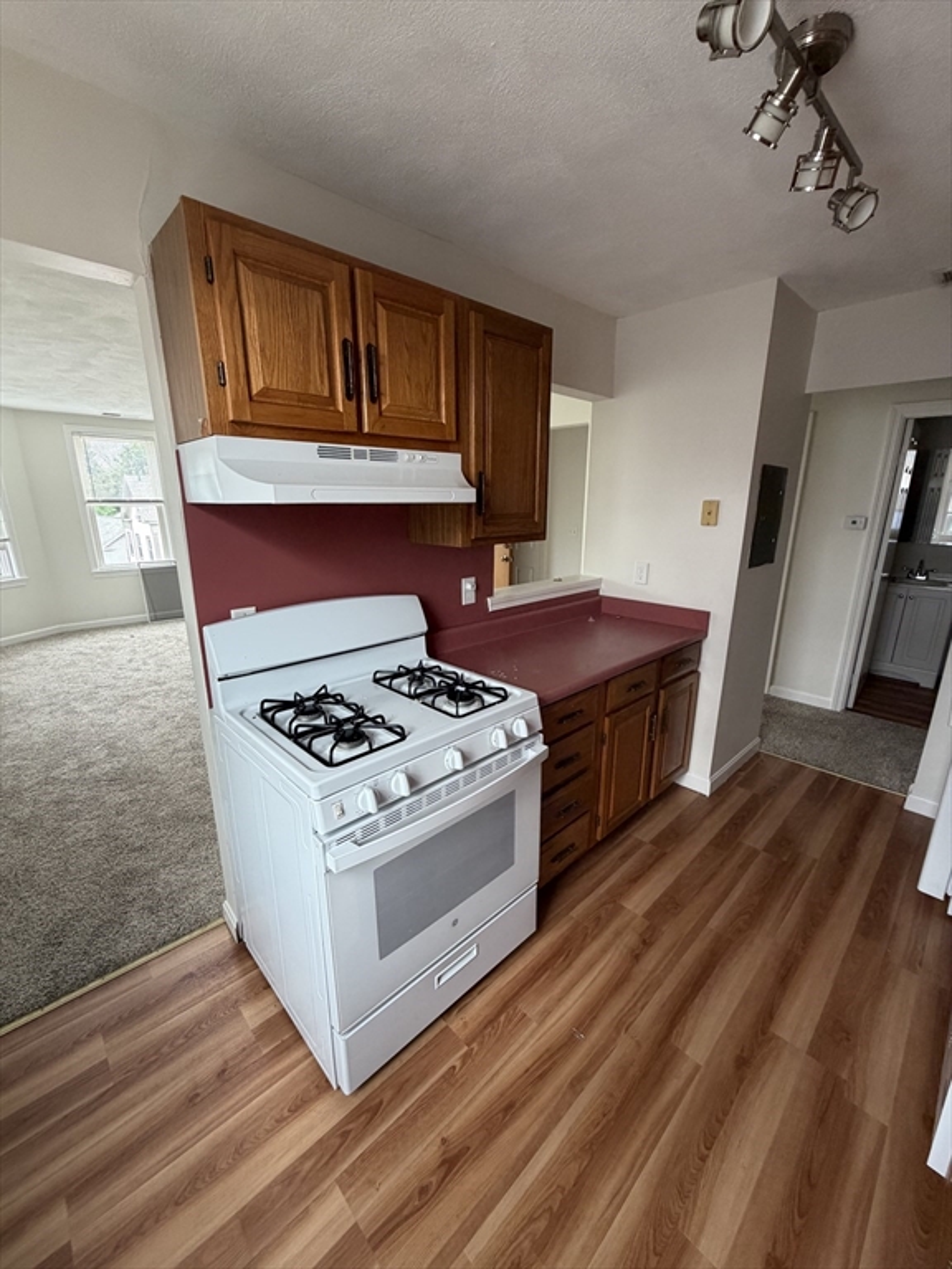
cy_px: 634
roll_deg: -0.3
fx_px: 513
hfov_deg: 85.7
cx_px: 476
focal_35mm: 14
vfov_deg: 102.1
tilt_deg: -14.5
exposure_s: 1/121
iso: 250
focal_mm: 2.22
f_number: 2.2
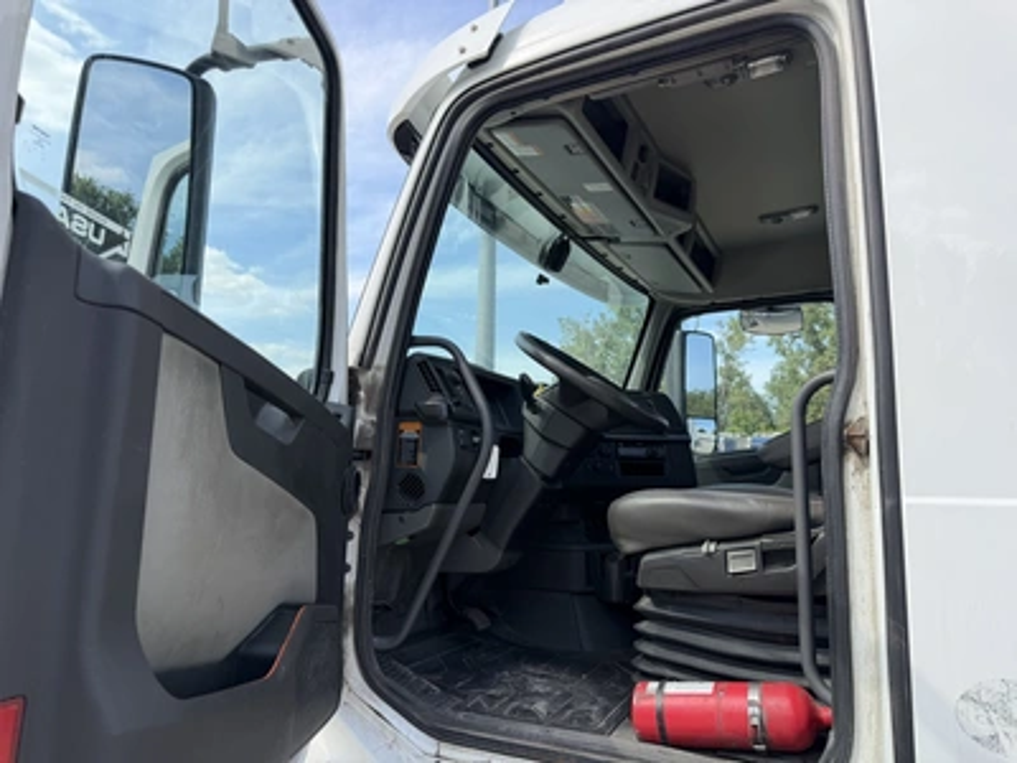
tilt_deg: +7.9
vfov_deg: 56.8
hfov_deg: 71.6
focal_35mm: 24
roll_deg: +0.1
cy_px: 382
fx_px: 705
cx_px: 508
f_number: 1.78
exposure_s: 1/1585
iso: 80
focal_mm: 6.76
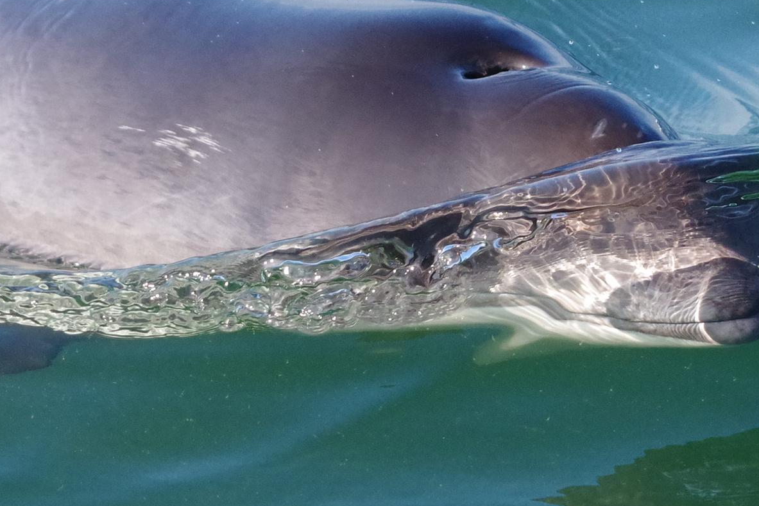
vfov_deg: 2.6
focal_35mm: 526
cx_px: 467
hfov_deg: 3.9
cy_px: 340
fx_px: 11086
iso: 1600
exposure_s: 1/1600
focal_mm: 108
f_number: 6.3
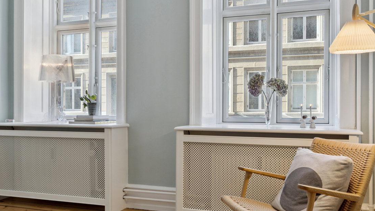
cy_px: 102
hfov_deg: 52.8
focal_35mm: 38
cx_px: 187
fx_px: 378
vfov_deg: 31.2
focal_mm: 24
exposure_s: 1/5
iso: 200
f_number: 8
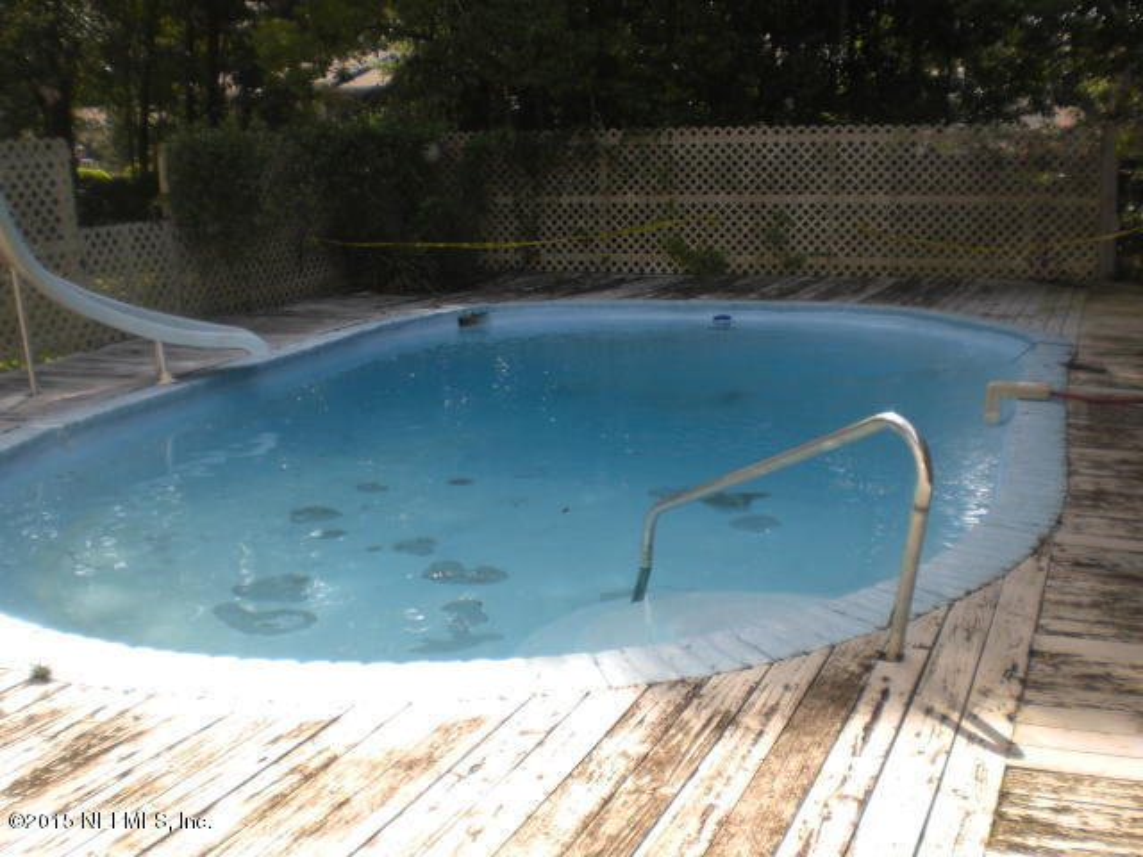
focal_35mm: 38
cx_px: 572
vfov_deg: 37.7
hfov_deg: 49.0
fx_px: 1255
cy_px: 428
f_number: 3.1
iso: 50
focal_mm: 6.3
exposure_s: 1/320
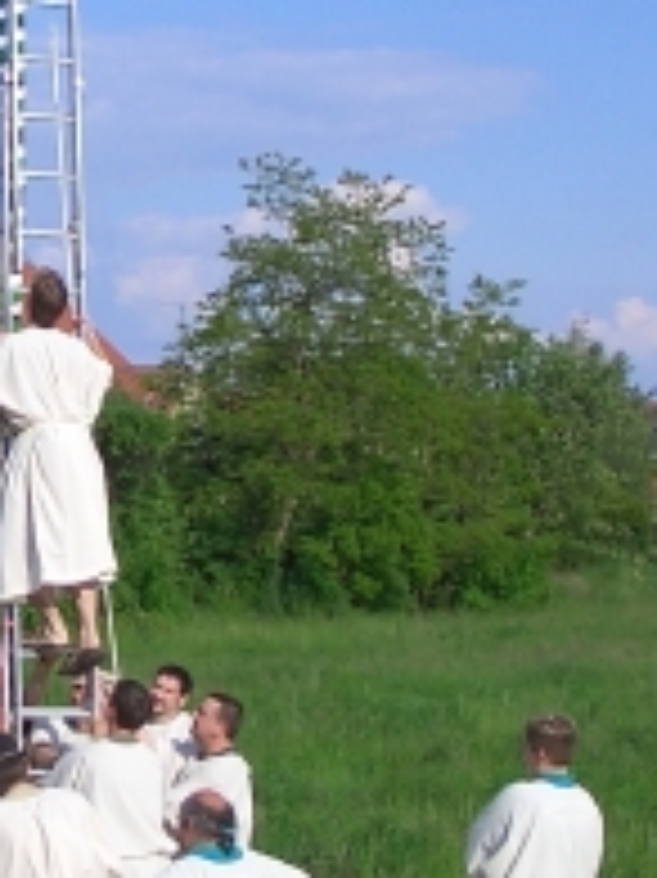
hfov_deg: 12.7
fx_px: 2913
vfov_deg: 17.0
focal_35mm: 115
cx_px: -14
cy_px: 185
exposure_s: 1/640
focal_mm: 5.8
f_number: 4.3
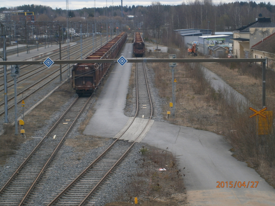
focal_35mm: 111
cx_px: 138
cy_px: 103
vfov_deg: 13.3
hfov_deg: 17.7
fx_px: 882
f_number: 5.8
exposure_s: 1/100
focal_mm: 19.6
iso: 80
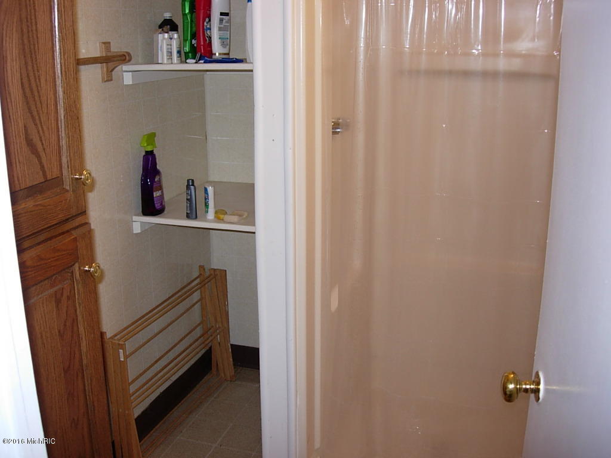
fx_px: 671
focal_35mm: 38
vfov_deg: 37.7
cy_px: 229
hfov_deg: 49.0
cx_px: 306
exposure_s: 1/64
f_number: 2.8
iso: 79
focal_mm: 7.8
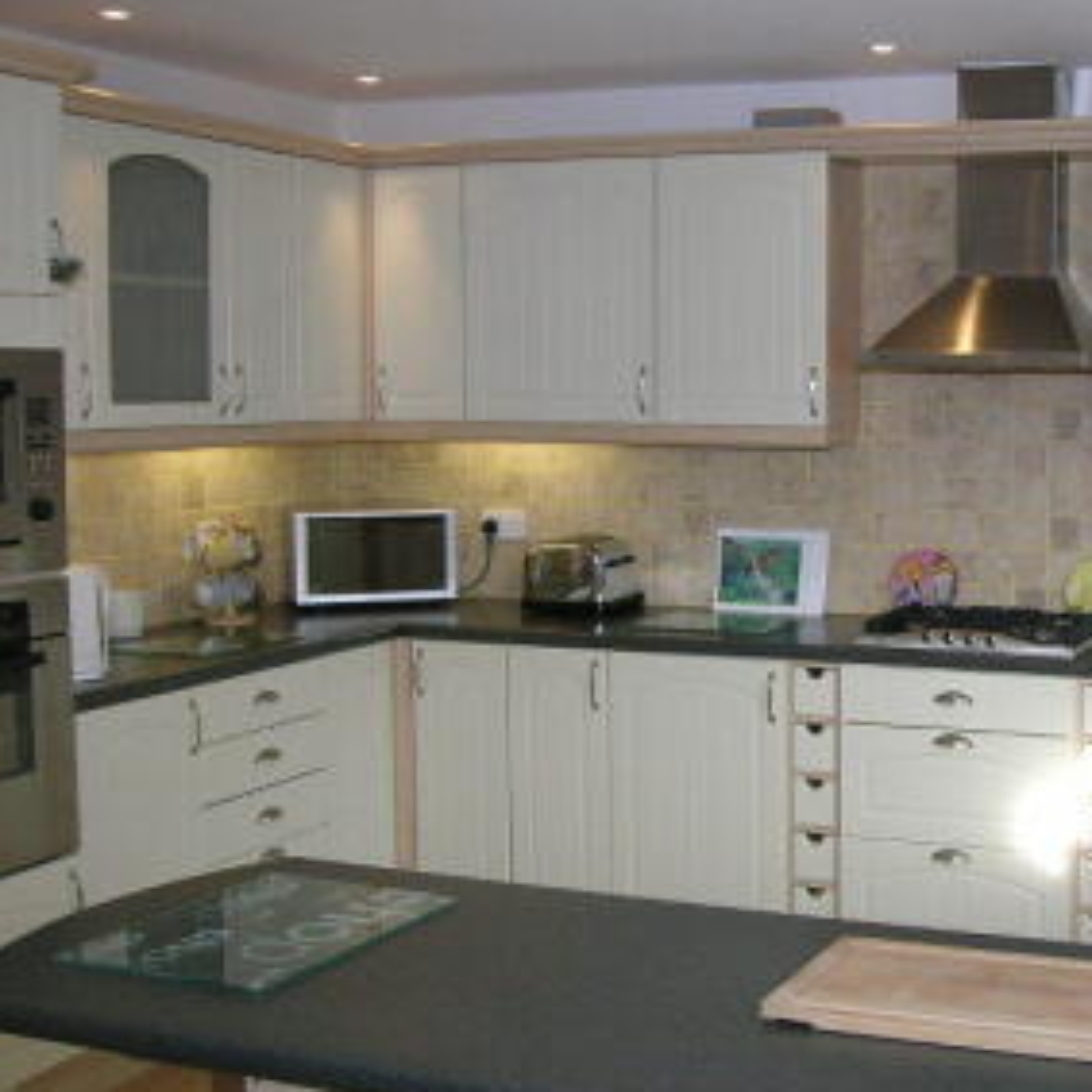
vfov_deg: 33.4
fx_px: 1820
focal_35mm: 51
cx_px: 936
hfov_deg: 32.1
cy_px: 585
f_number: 4
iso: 50
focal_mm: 5.8
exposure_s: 1/30
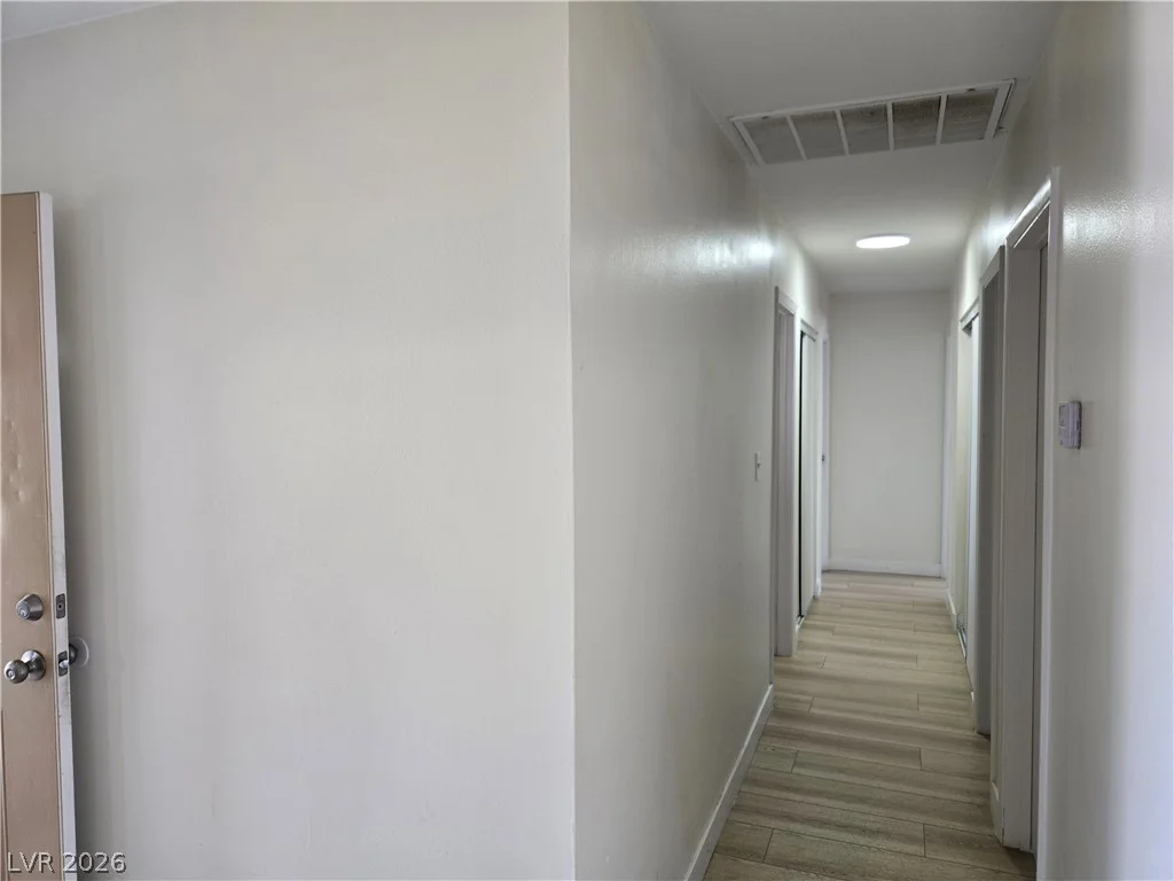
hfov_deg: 73.9
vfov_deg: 58.9
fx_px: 780
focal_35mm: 23
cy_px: 440
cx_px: 587
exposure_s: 1/120
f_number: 1.8
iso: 100
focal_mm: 5.4
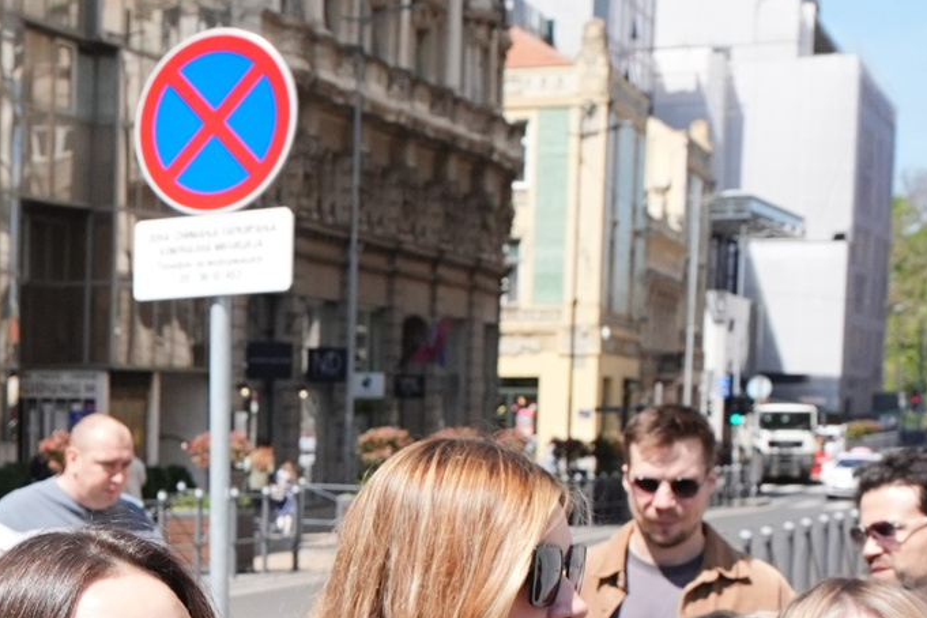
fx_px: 2420
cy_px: 628
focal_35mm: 94
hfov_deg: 20.2
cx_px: -222
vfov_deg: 14.3
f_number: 5.6
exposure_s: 1/3200
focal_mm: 25
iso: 1000
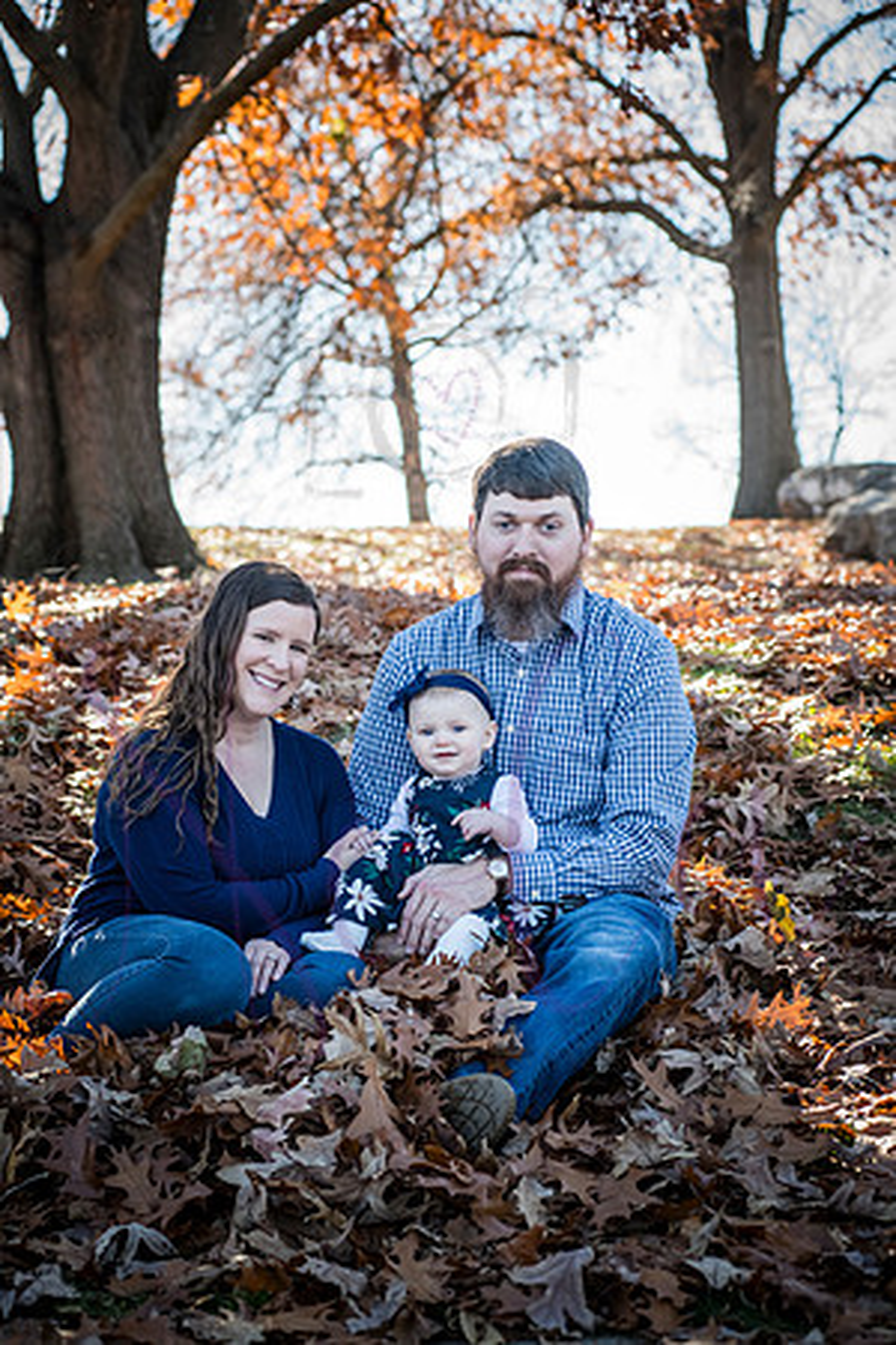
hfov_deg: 17.1
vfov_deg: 25.4
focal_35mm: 80
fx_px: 2986
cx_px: 448
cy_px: 672
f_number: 5.6
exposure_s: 1/320
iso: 400
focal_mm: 80
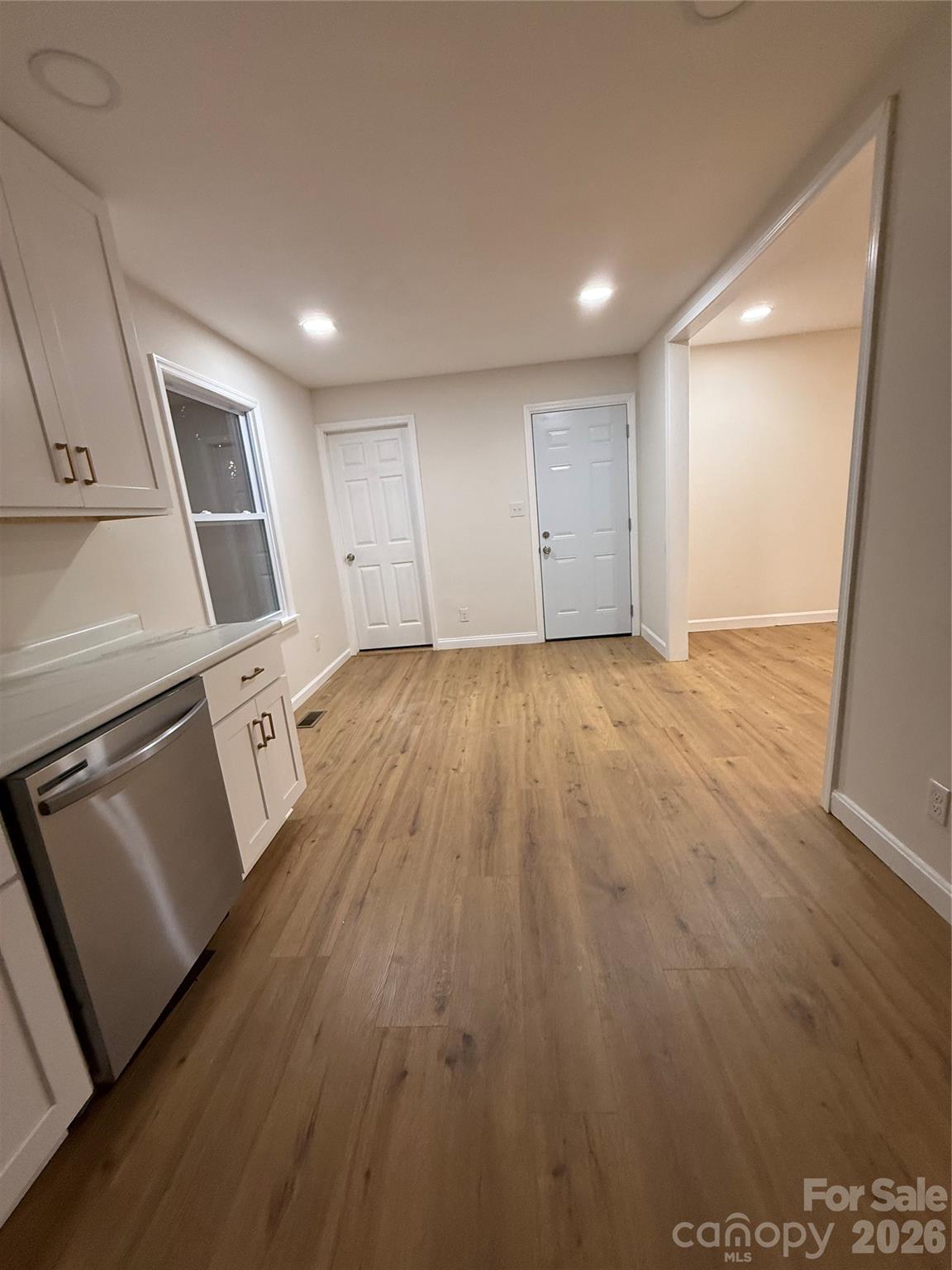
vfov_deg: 102.1
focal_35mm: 14
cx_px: 476
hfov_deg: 85.7
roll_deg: +5.4
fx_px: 513
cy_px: 635
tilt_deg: -12.1
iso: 320
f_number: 2.2
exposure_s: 1/120
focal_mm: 2.22
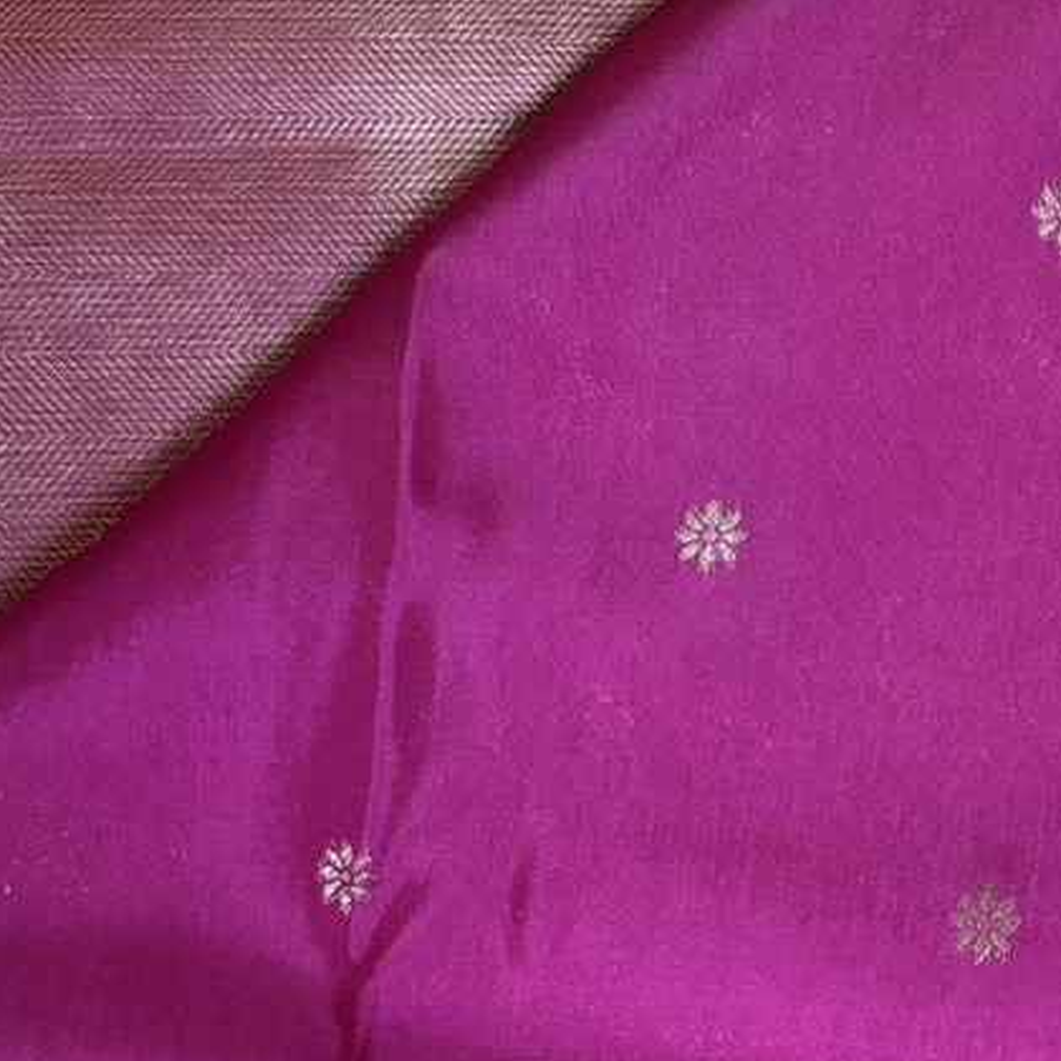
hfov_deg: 21.8
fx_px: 2427
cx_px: 1442
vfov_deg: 24.0
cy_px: 116
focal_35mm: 70
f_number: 1.6
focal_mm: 5.96
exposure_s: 1/50
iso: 400
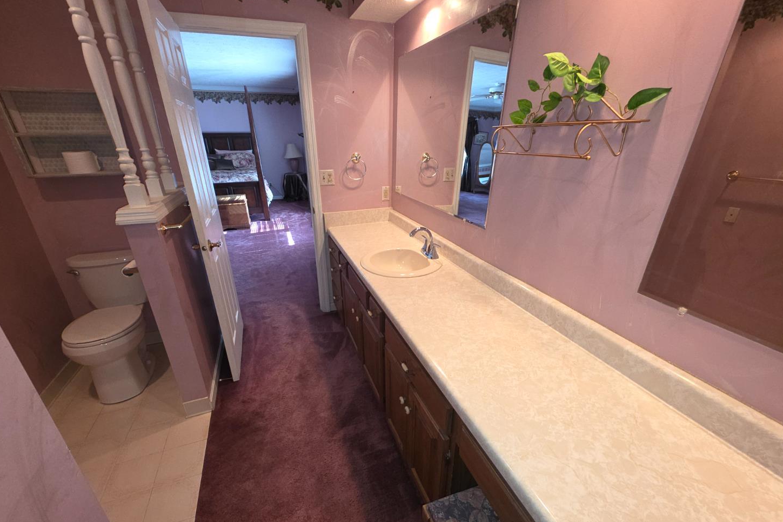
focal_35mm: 14
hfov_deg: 104.3
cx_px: 391
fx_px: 304
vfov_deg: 81.0
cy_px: 283
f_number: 1.9
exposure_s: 1/60
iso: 125
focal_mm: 2.2
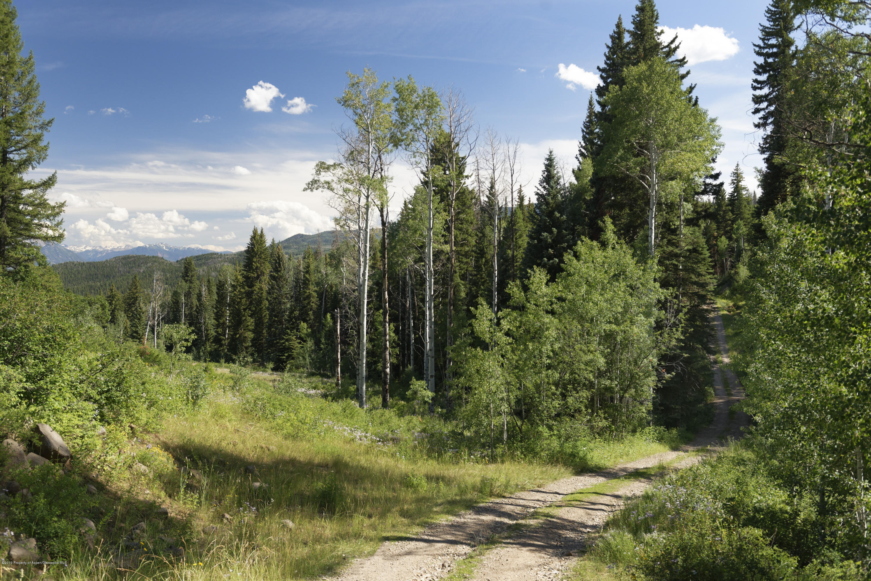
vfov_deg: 41.1
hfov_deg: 58.7
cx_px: 436
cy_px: 290
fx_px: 774
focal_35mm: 32
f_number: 5.6
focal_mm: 32
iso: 800
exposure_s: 1/1000
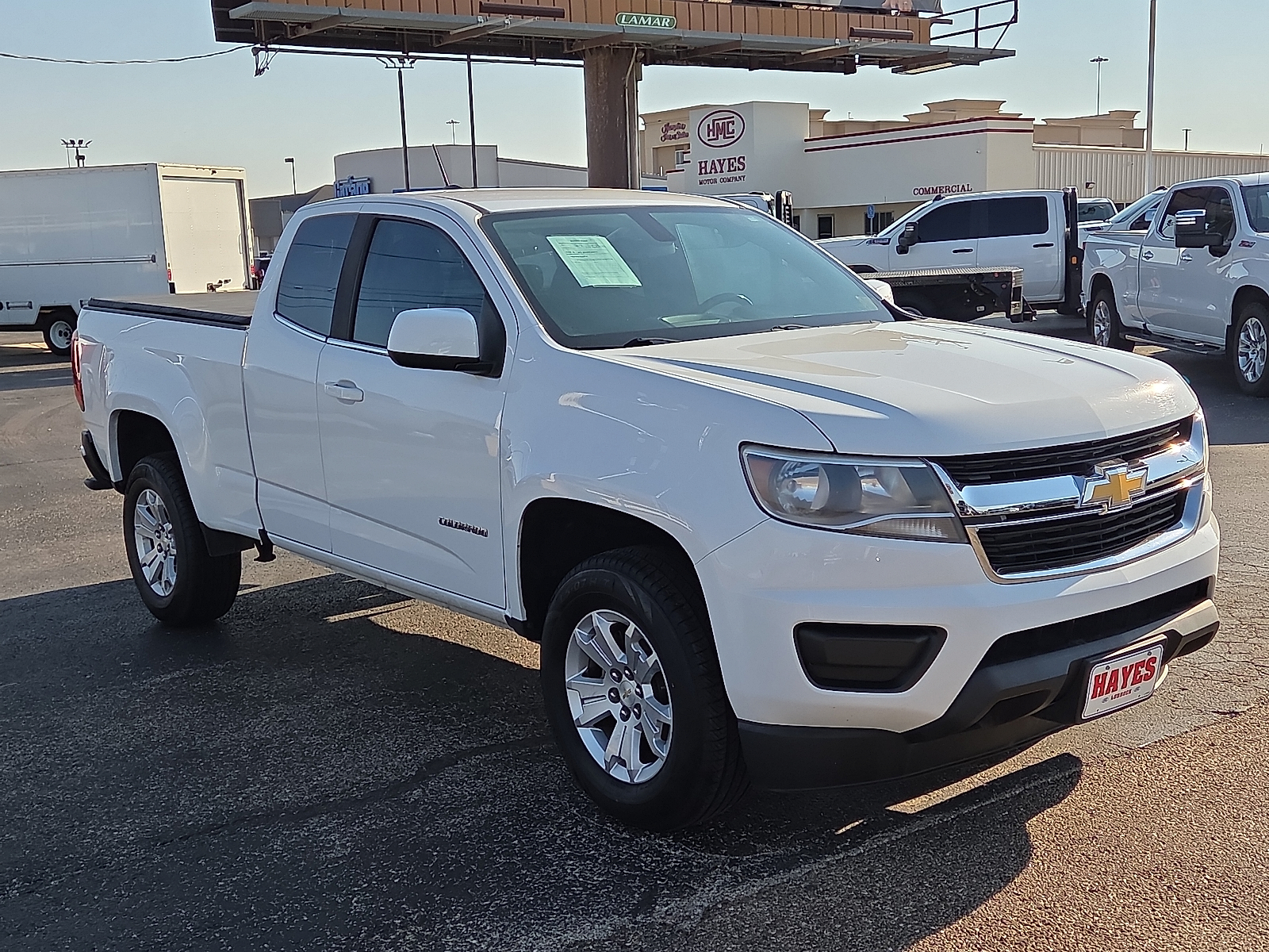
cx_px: 634
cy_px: 476
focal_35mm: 40
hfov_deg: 46.8
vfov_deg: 36.0
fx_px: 1466
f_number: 1.8
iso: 25
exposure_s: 1/2000
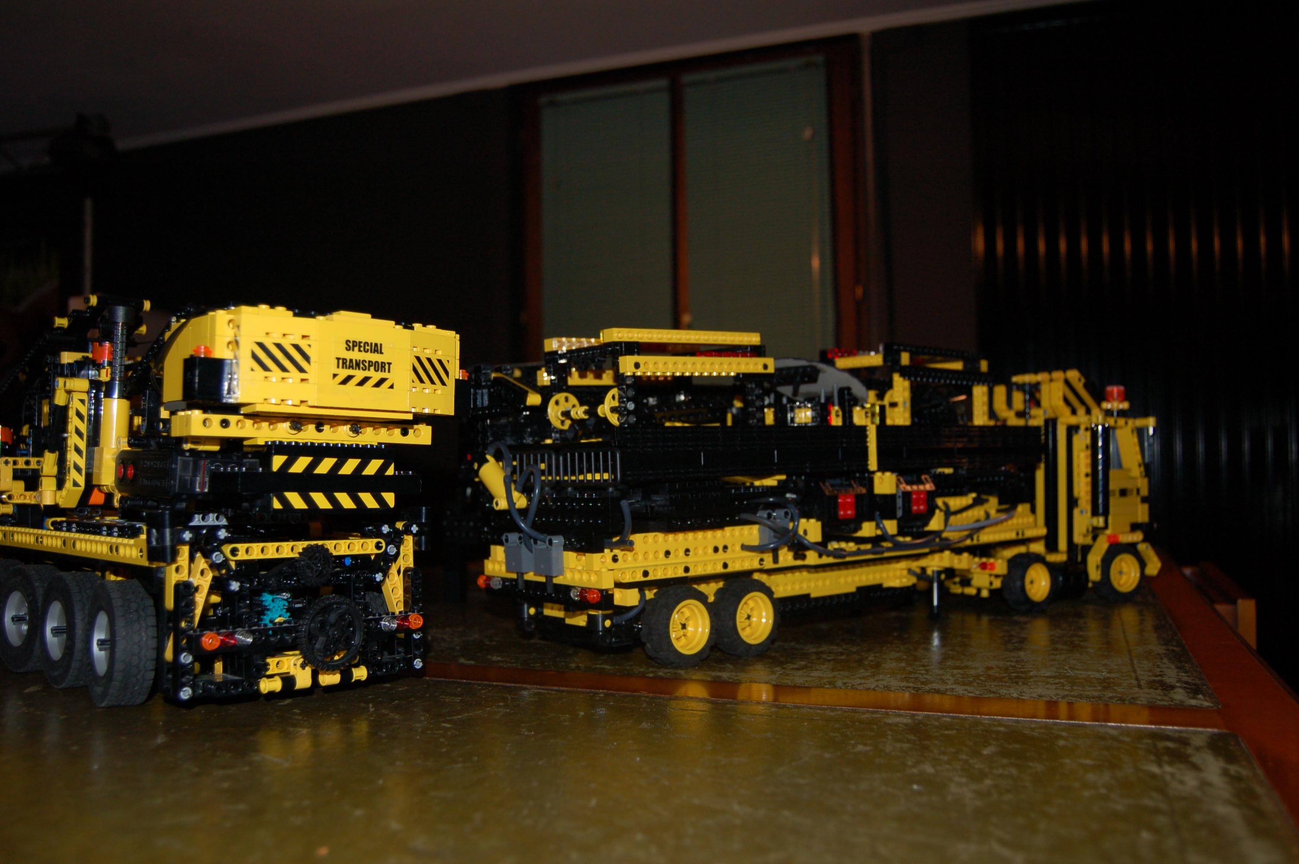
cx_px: 650
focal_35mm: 30
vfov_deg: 43.5
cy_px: 432
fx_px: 1082
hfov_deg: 62.0
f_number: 3.8
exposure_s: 1/60
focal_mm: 20
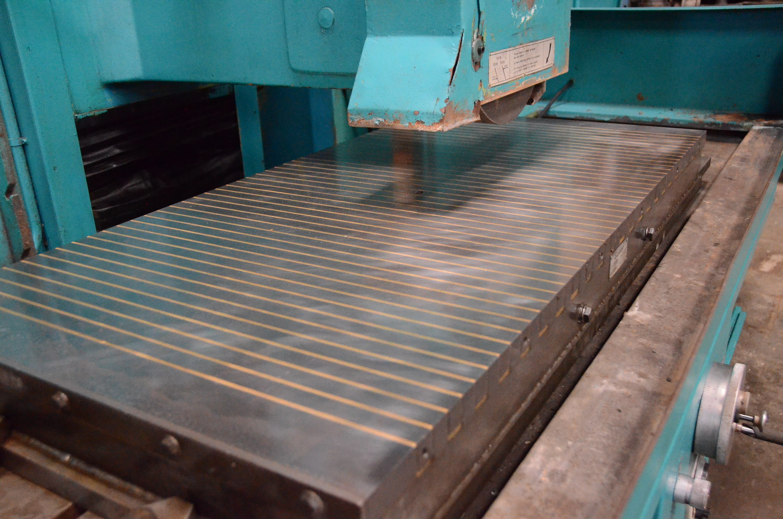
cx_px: 392
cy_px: 260
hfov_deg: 57.3
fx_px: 716
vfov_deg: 39.8
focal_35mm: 33
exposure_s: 1/640
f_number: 3.8
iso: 6400
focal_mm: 22
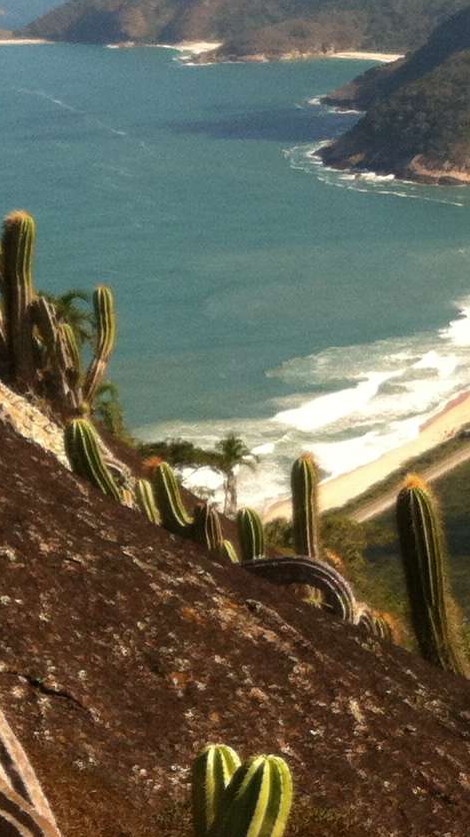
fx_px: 2615
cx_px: 359
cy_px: 199
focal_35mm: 118
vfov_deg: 18.0
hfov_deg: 10.2
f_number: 2.8
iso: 80
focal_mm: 3.85
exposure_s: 1/1077
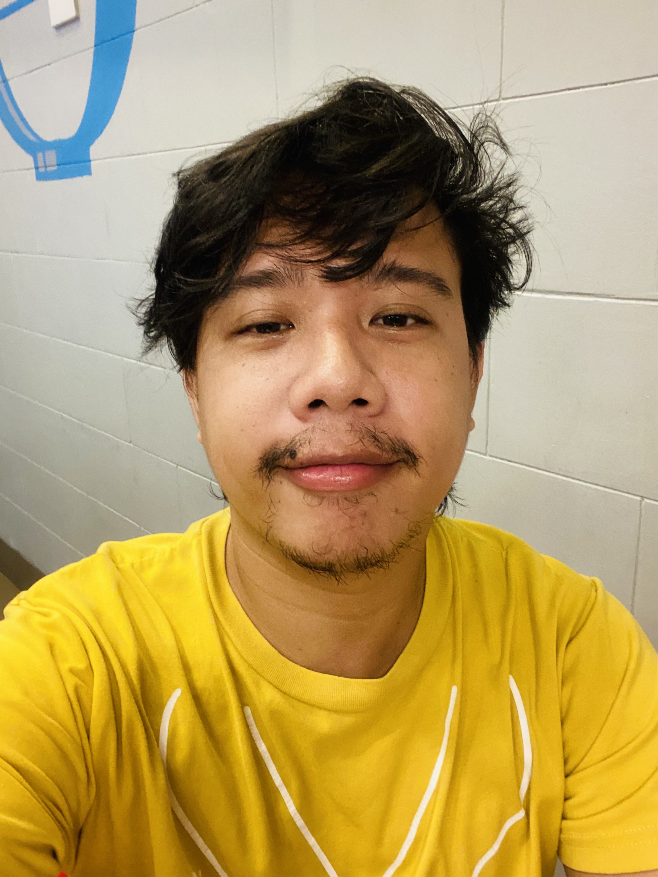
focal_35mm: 30
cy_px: 438
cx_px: 329
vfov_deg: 60.0
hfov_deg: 46.8
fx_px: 760
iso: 400
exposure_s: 1/40
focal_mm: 2.71
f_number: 2.2
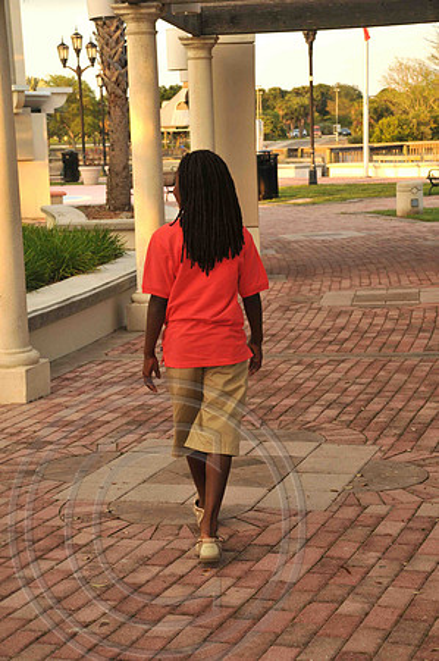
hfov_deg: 18.1
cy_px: 330
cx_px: 220
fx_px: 1375
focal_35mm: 75
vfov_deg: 27.0
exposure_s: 1/125
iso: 200
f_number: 5.6
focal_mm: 50
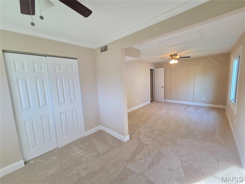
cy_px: 92
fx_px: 92
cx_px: 122
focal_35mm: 13
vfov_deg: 89.9
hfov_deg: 106.2
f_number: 2.2
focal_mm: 2.2
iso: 320
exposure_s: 1/120
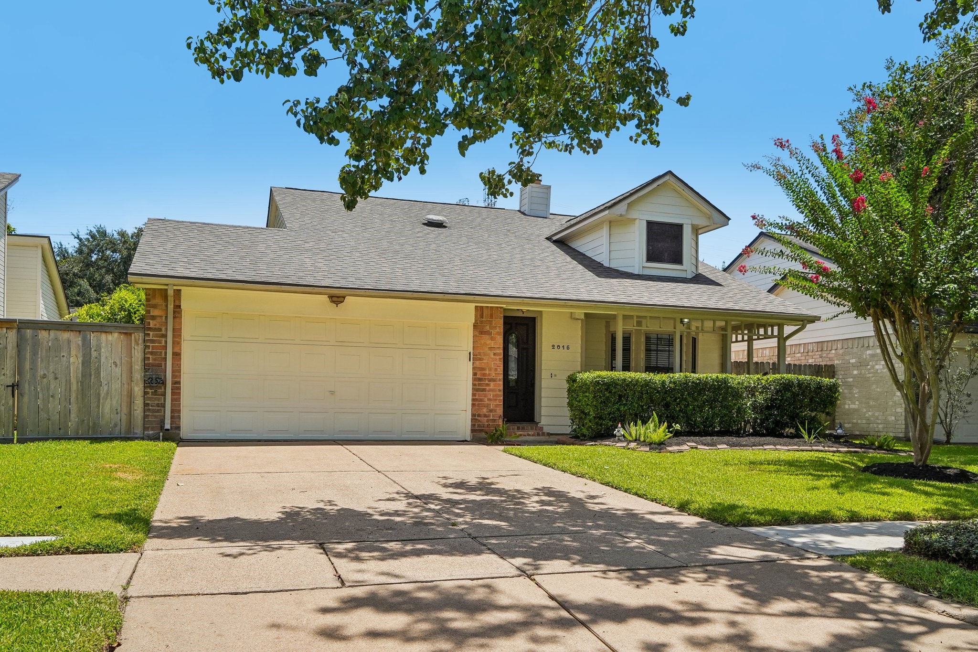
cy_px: 326
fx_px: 815
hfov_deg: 61.9
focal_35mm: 30
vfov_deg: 43.6
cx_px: 489
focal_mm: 30
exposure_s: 1/1250
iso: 500
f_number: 8
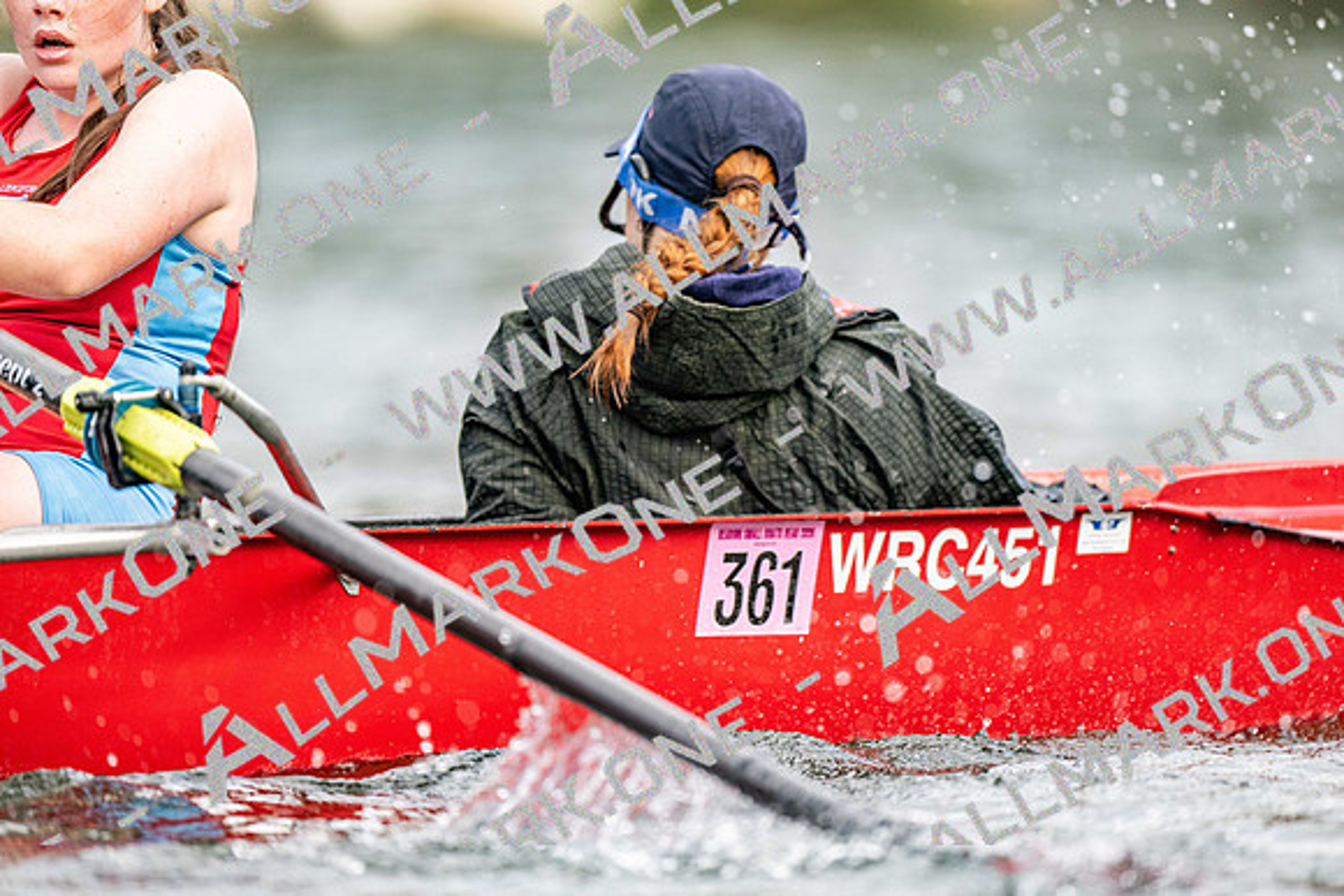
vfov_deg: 2.3
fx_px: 22416
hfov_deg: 3.4
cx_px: 672
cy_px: 448
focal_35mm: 600
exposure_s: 1/2500
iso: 720
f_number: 4
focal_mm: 600
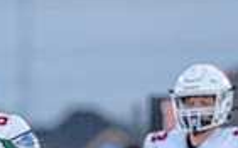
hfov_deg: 1.9
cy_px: 282
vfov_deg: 1.2
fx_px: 7139
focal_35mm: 1101
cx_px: -71
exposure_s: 1/1000
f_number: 2.8
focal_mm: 191
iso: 800
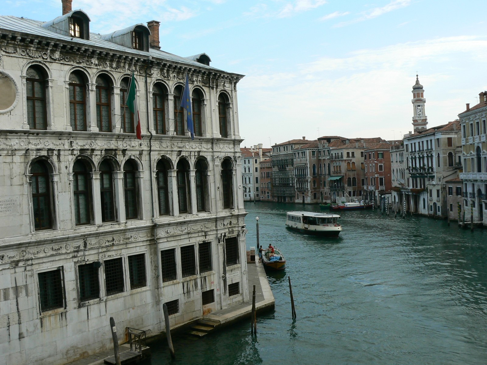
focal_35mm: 36
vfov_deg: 39.7
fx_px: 506
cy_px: 182
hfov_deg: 51.4
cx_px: 244
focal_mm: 6
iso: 80
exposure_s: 1/100
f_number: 5.6
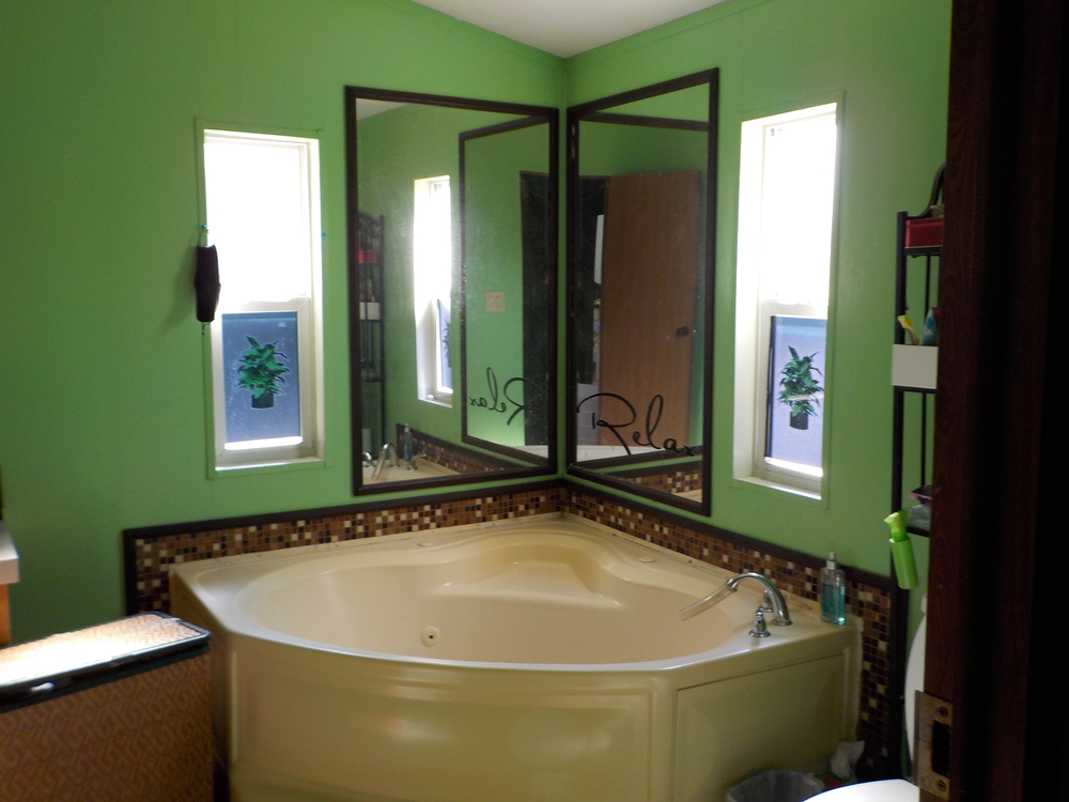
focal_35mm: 30
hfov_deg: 60.0
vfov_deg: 46.8
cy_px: 401
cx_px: 534
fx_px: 926
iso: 125
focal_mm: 4.1
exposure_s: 1/40
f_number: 3.3
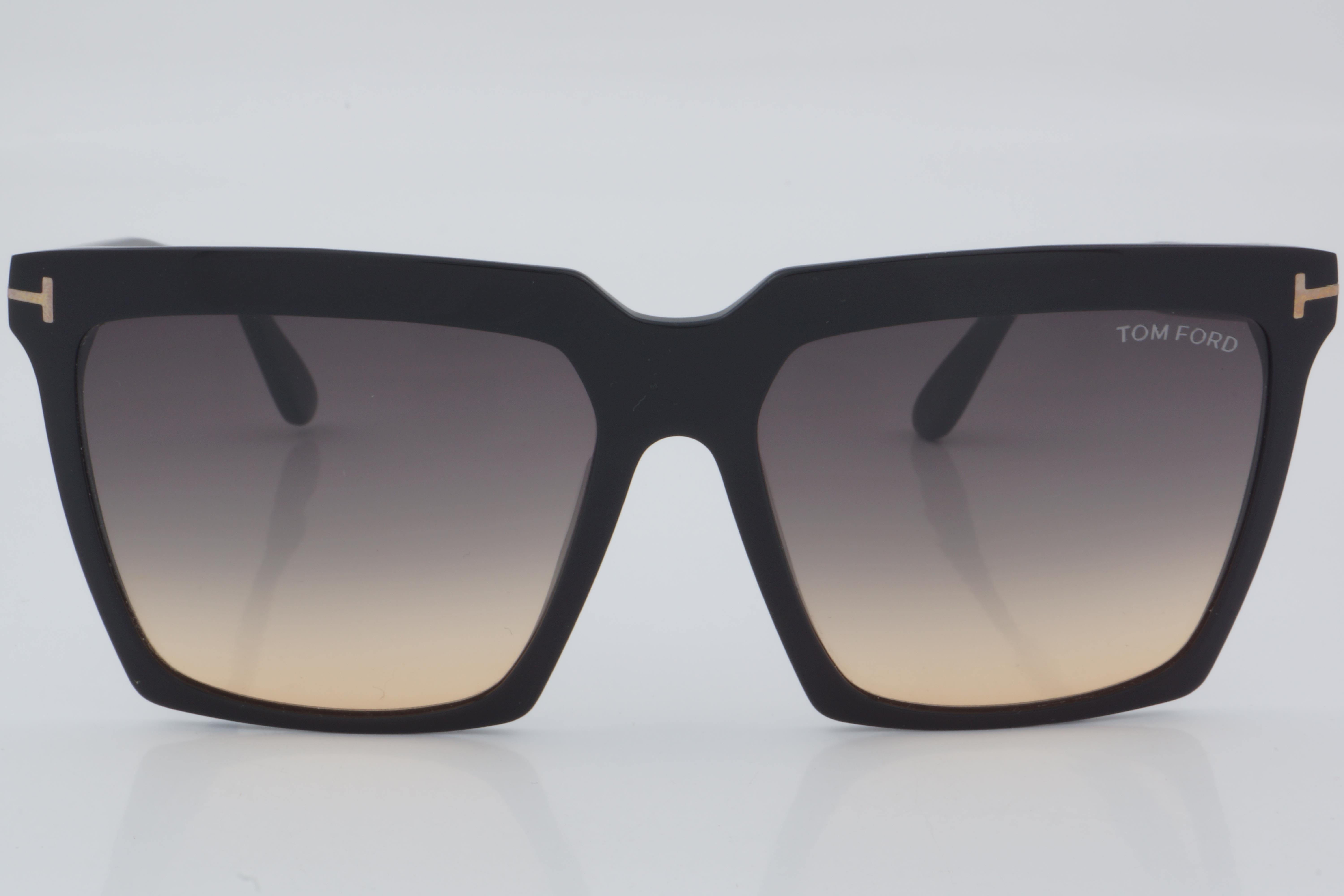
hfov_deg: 24.6
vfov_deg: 16.6
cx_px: 672
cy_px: 448
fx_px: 3080
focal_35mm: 82
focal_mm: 55
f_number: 32
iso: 100
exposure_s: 1/4
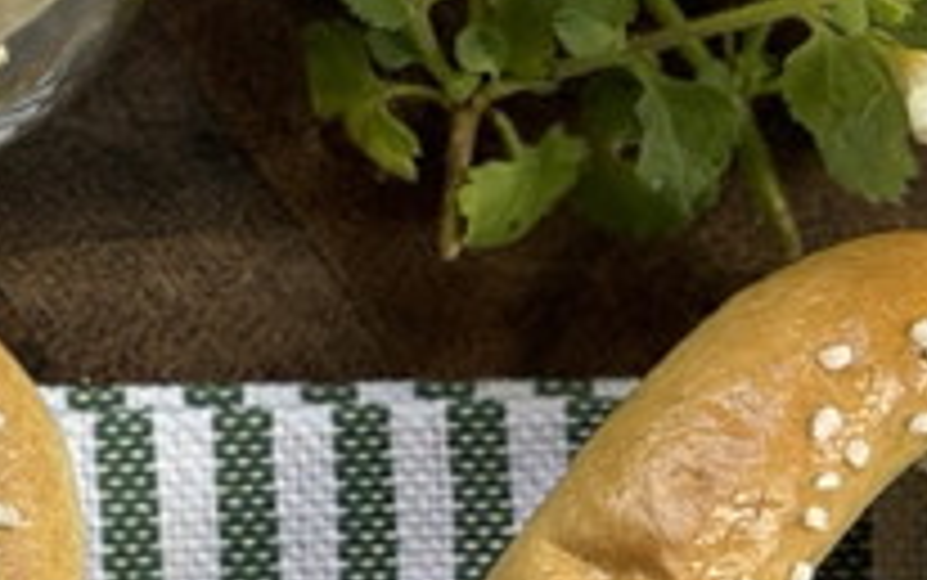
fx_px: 7482
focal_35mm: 296
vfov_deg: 4.4
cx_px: -1008
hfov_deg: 6.8
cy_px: 769
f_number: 1.78
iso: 125
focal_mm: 6.86
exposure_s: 1/133
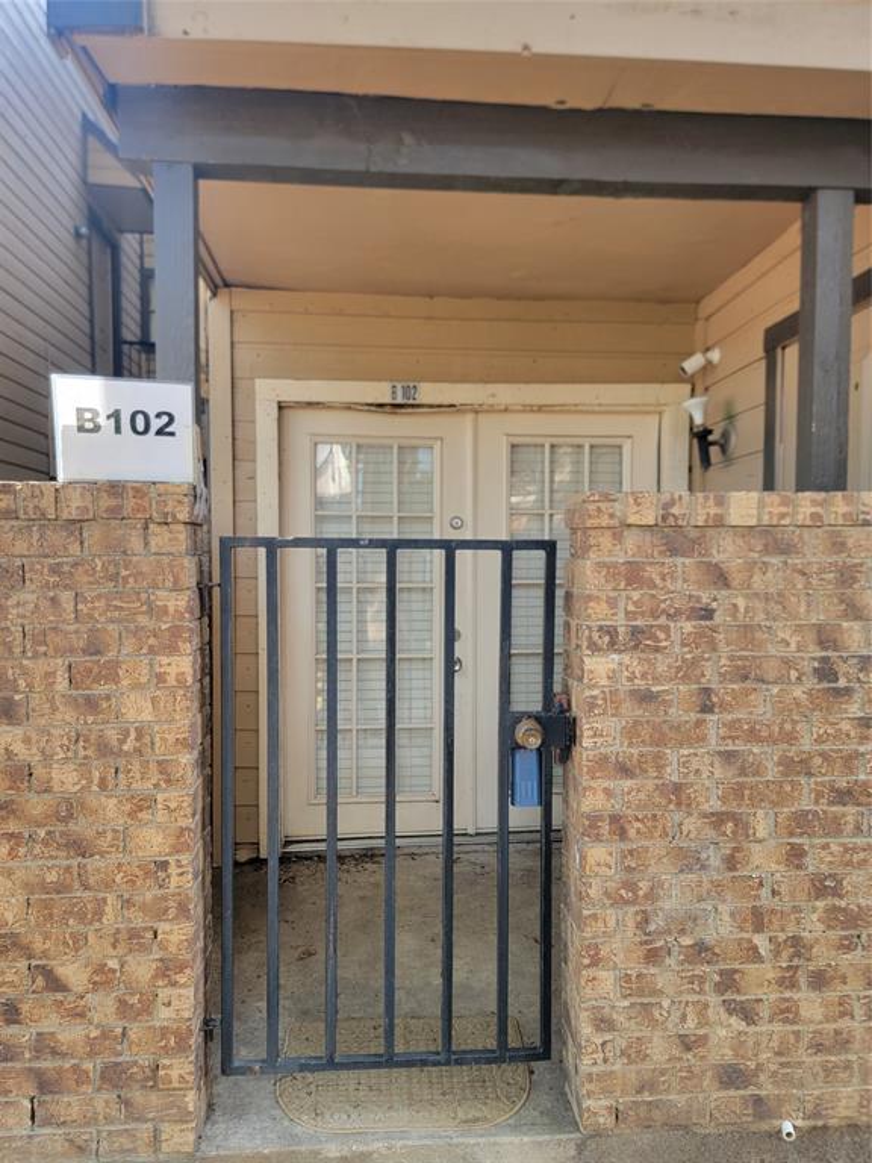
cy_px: 582
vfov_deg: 71.6
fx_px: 806
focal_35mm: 24
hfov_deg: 56.8
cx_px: 436
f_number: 1.8
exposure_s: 1/120
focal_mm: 6.7
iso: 64
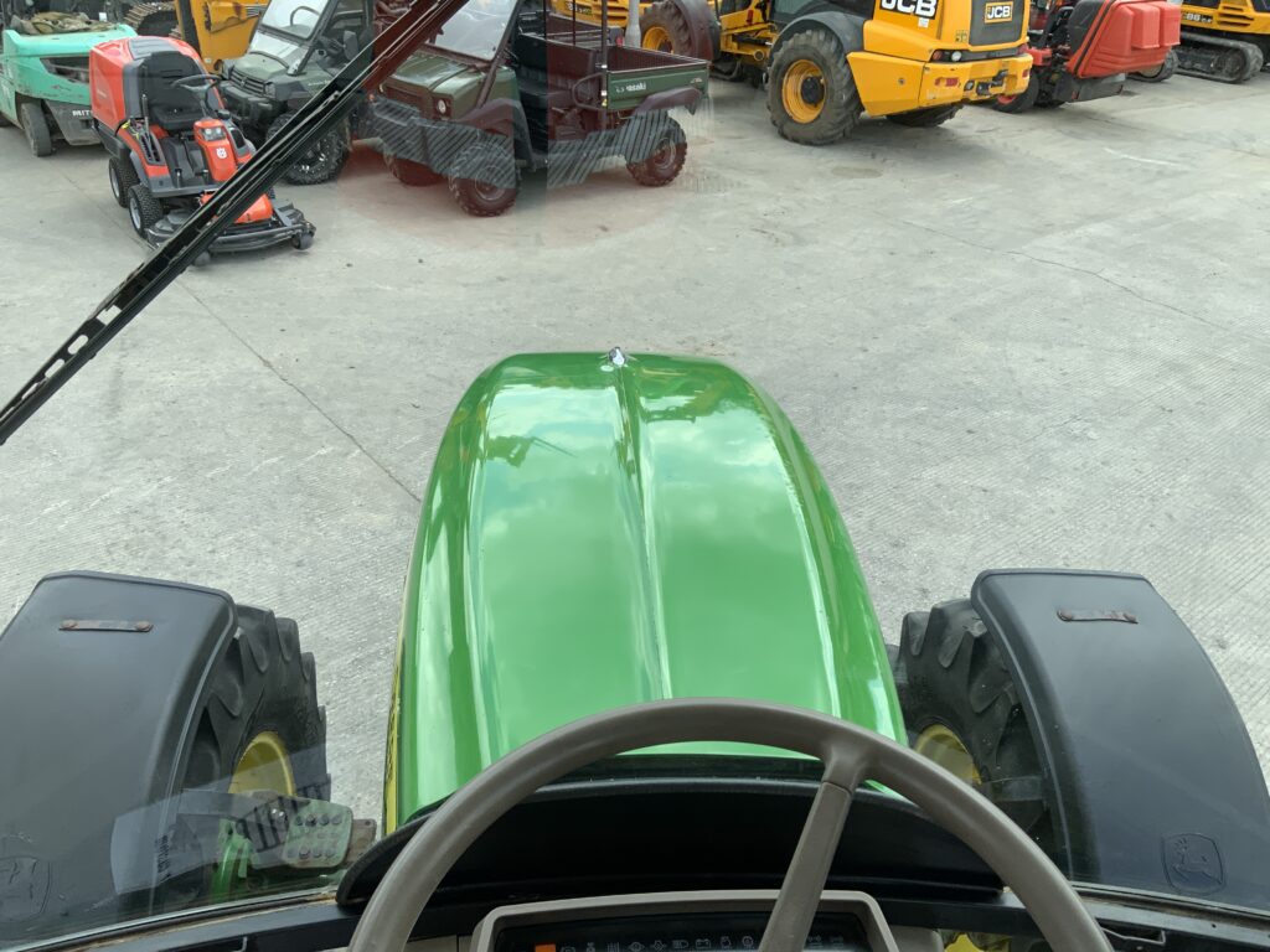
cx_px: 635
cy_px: 476
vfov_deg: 48.2
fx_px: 1064
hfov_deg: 61.7
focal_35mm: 29
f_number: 1.8
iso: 16
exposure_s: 1/500
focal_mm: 3
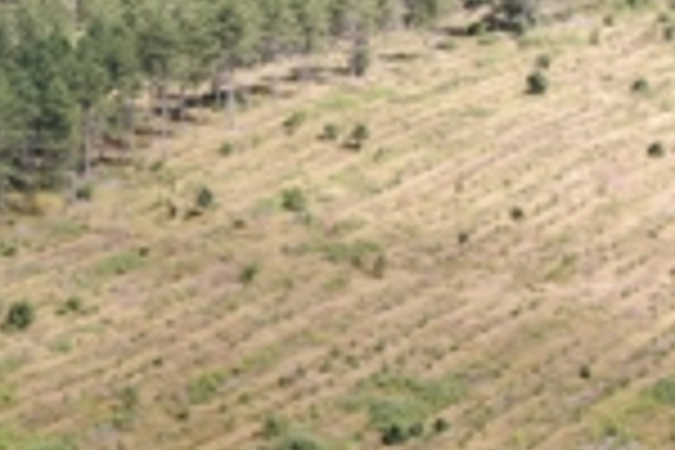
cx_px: 144
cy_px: 198
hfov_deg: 16.7
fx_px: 2287
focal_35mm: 122
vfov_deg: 11.2
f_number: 3.6
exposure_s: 1/240
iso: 100
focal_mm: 7.71
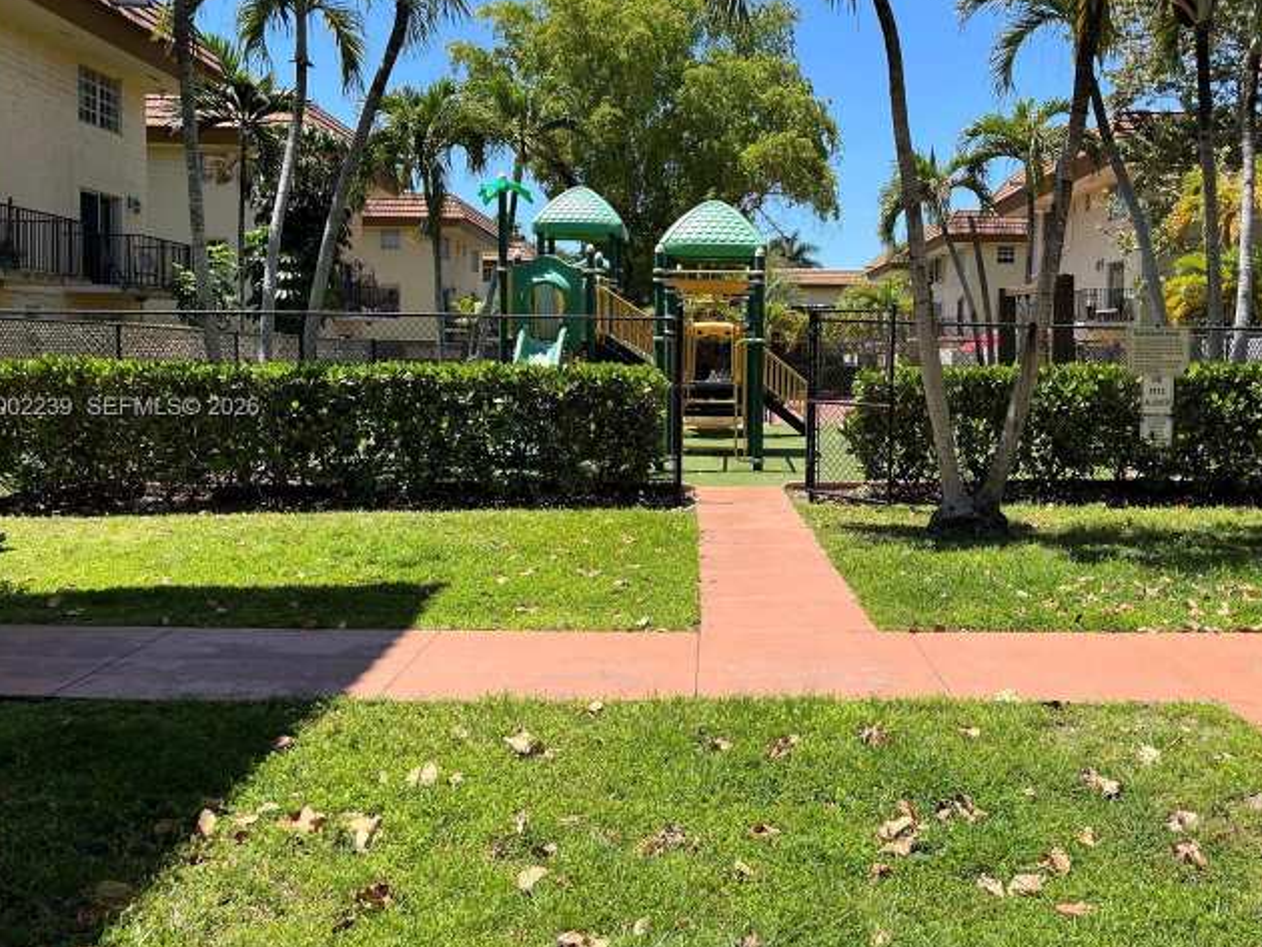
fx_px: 1204
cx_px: 749
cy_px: 408
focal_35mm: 33
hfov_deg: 55.0
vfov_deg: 42.9
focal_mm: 5.1
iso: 50
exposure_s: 1/2101
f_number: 1.6
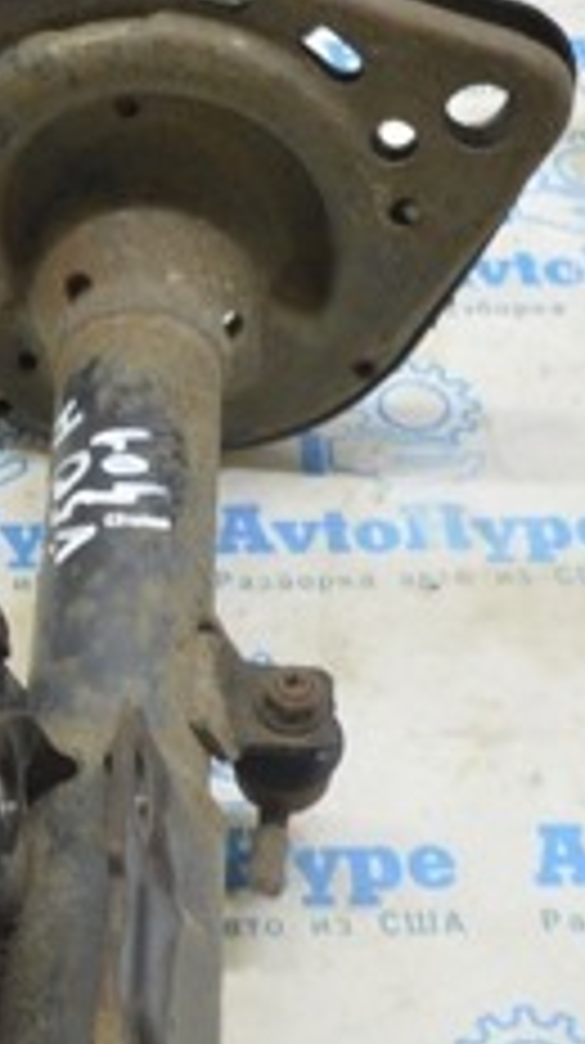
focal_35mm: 78
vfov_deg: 27.2
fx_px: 2157
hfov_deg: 15.1
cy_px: 461
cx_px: -18
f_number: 3.5
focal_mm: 18
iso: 400
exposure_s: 1/40
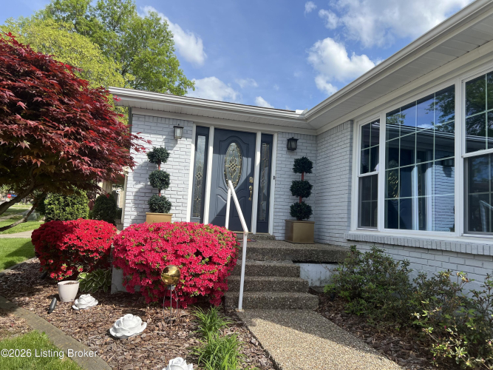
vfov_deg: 53.0
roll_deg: -2.9
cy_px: 185
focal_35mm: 26
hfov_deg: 67.3
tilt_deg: +5.8
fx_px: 370
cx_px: 246
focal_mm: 5.7
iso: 50
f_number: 1.5
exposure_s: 1/2513
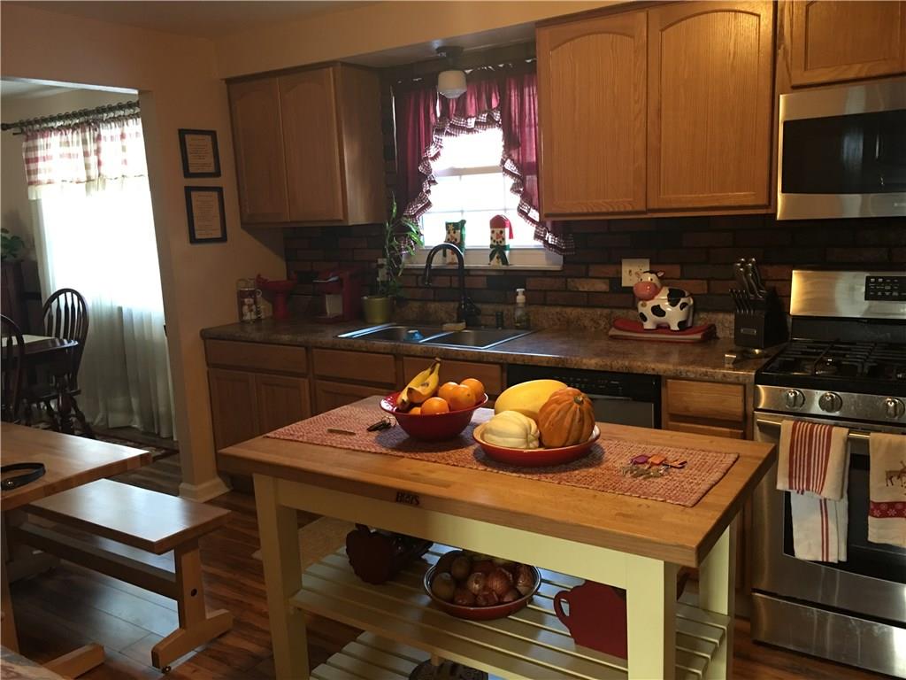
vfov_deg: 48.2
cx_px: 453
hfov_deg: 61.7
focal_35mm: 29
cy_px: 340
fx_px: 759
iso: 50
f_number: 2.2
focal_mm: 4.15
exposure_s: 1/4
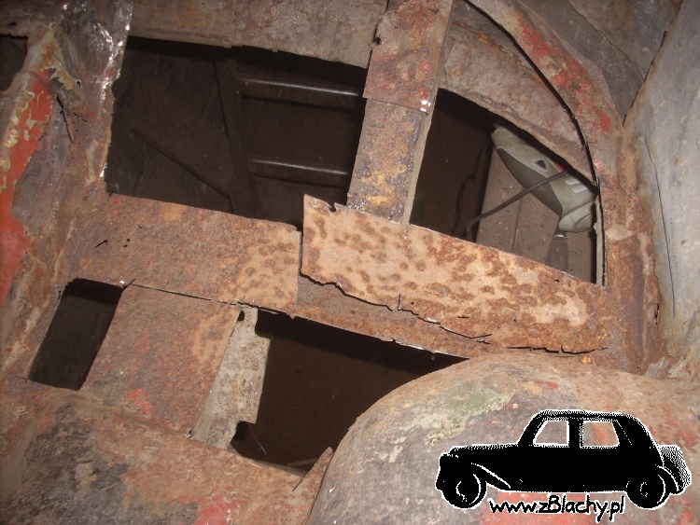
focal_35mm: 37
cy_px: 262
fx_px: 748
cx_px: 350
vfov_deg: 38.7
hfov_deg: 50.1
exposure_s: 1/60
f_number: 2.8
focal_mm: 6.2
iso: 64
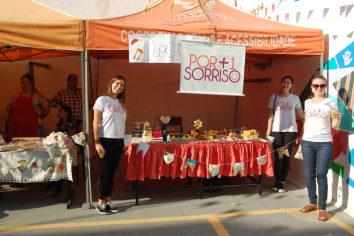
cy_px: 118
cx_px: 177
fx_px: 324
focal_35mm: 33
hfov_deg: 57.2
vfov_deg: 40.0
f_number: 8
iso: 200
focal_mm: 22
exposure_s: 1/250
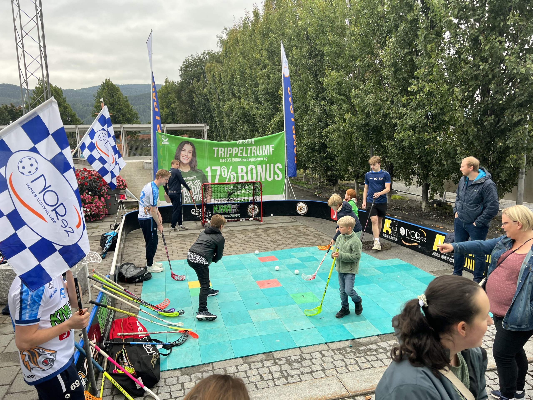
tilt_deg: -8.7
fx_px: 400
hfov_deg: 67.3
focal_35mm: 26
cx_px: 266
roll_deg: +1.5
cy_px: 200
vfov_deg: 53.1
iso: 40
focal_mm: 5.7
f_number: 1.5
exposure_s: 1/139
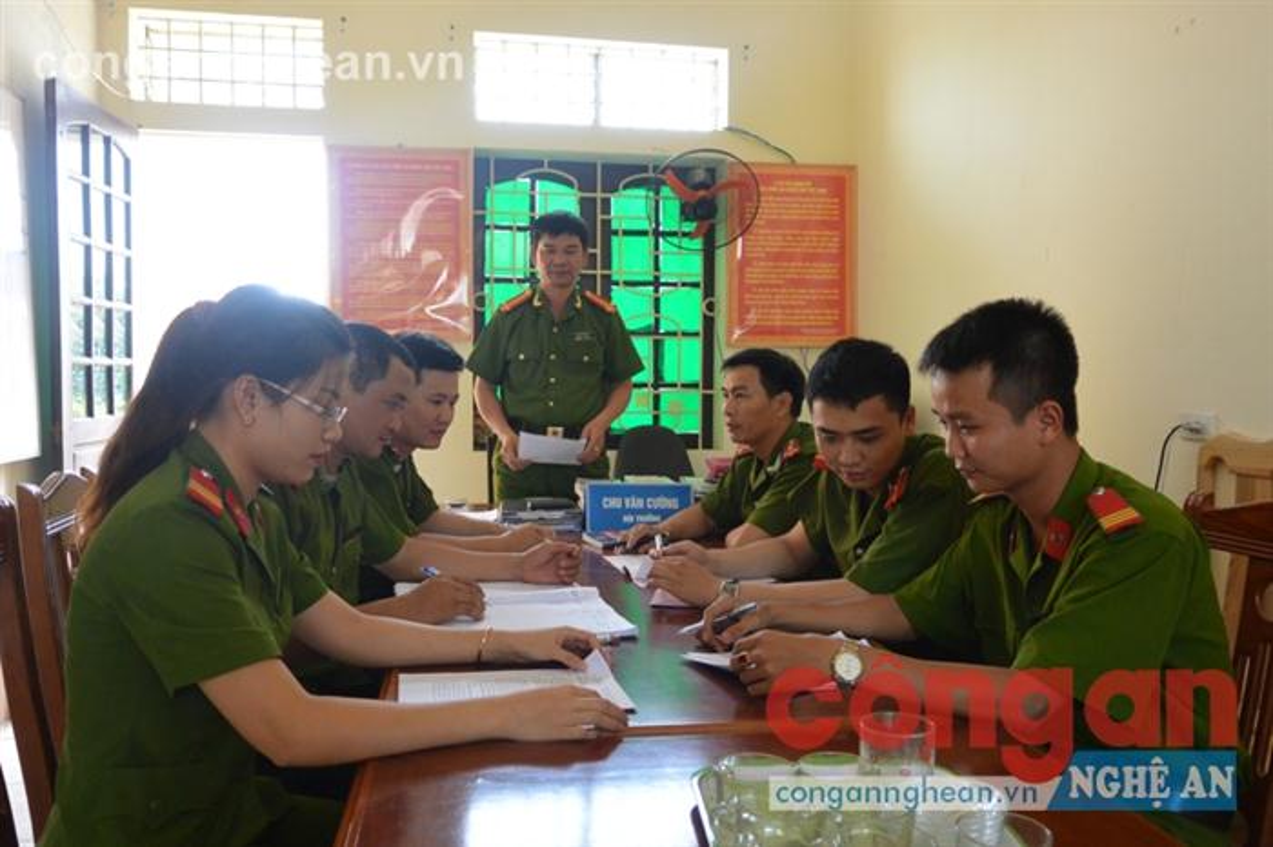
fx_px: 1060
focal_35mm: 30
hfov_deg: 62.0
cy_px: 424
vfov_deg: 43.6
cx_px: 636
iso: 500
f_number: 3.5
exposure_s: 1/60
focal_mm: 11.4
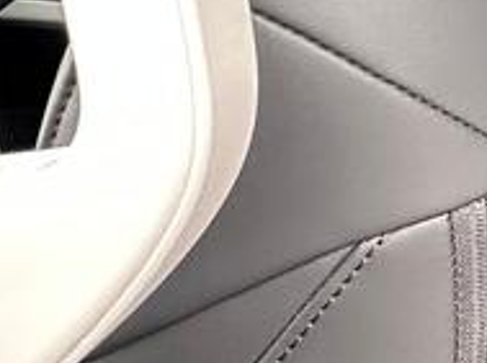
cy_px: -59
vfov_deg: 15.0
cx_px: 1438
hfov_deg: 11.7
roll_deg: +0.3
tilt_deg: -26.9
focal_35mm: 95
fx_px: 1334
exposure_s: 1/99
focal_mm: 2.22
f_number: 2.2
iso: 200
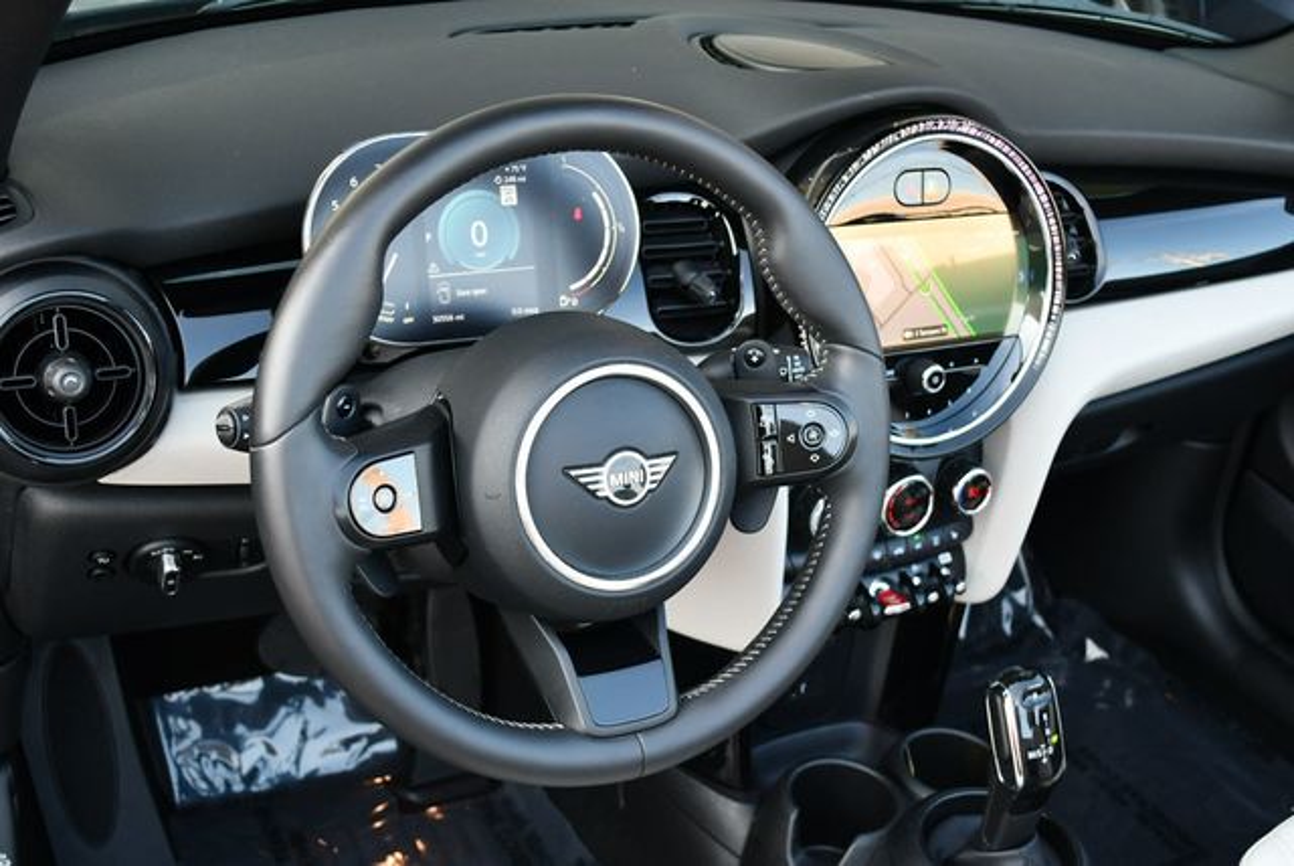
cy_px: 433
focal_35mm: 44
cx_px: 647
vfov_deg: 30.6
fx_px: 1583
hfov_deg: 44.5
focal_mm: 22
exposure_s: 1/250
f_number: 3.8
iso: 500
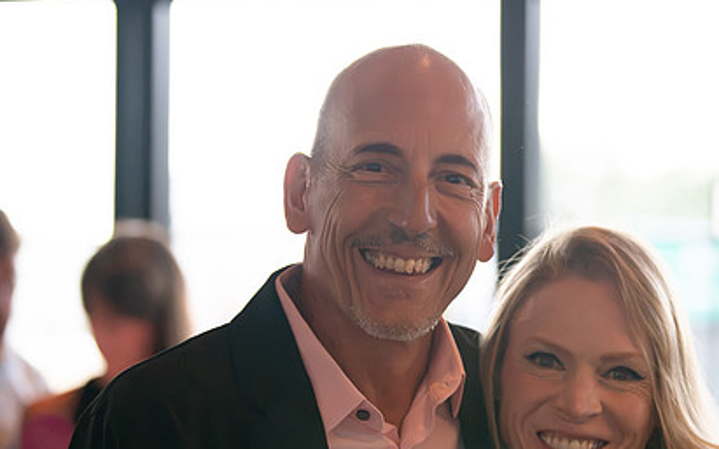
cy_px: 292
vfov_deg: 8.5
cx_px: 532
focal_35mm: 155
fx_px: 3038
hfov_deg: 13.5
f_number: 2.8
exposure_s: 1/1000
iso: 2000
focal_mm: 82
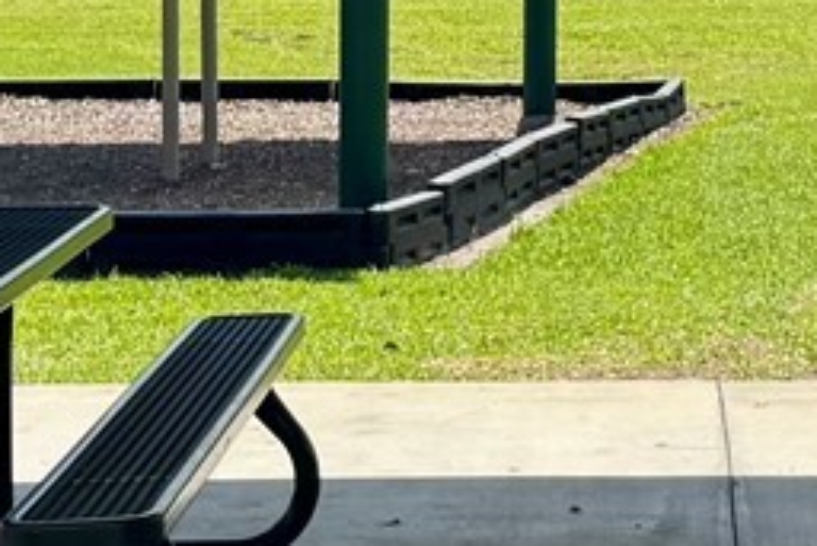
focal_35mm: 156
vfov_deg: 8.7
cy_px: -26
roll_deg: -1.1
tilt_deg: -3.7
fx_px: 3542
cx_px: 705
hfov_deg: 13.1
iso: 80
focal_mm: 6.76
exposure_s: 1/3413
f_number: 1.78
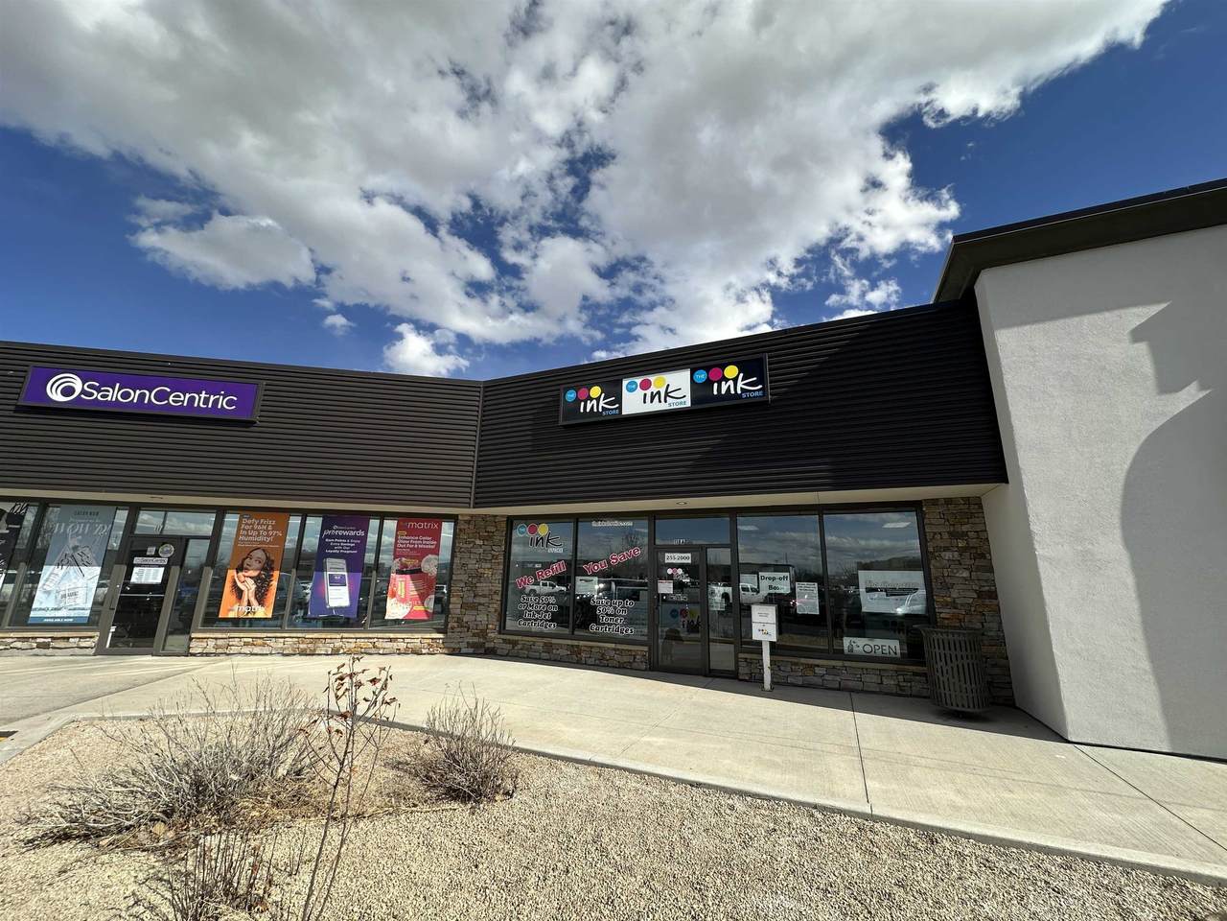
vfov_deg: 85.7
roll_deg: -0.7
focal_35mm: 14
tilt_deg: +14.2
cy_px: 460
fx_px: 496
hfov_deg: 102.1
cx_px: 614
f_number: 2.2
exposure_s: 1/1490
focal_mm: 2.22
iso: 40
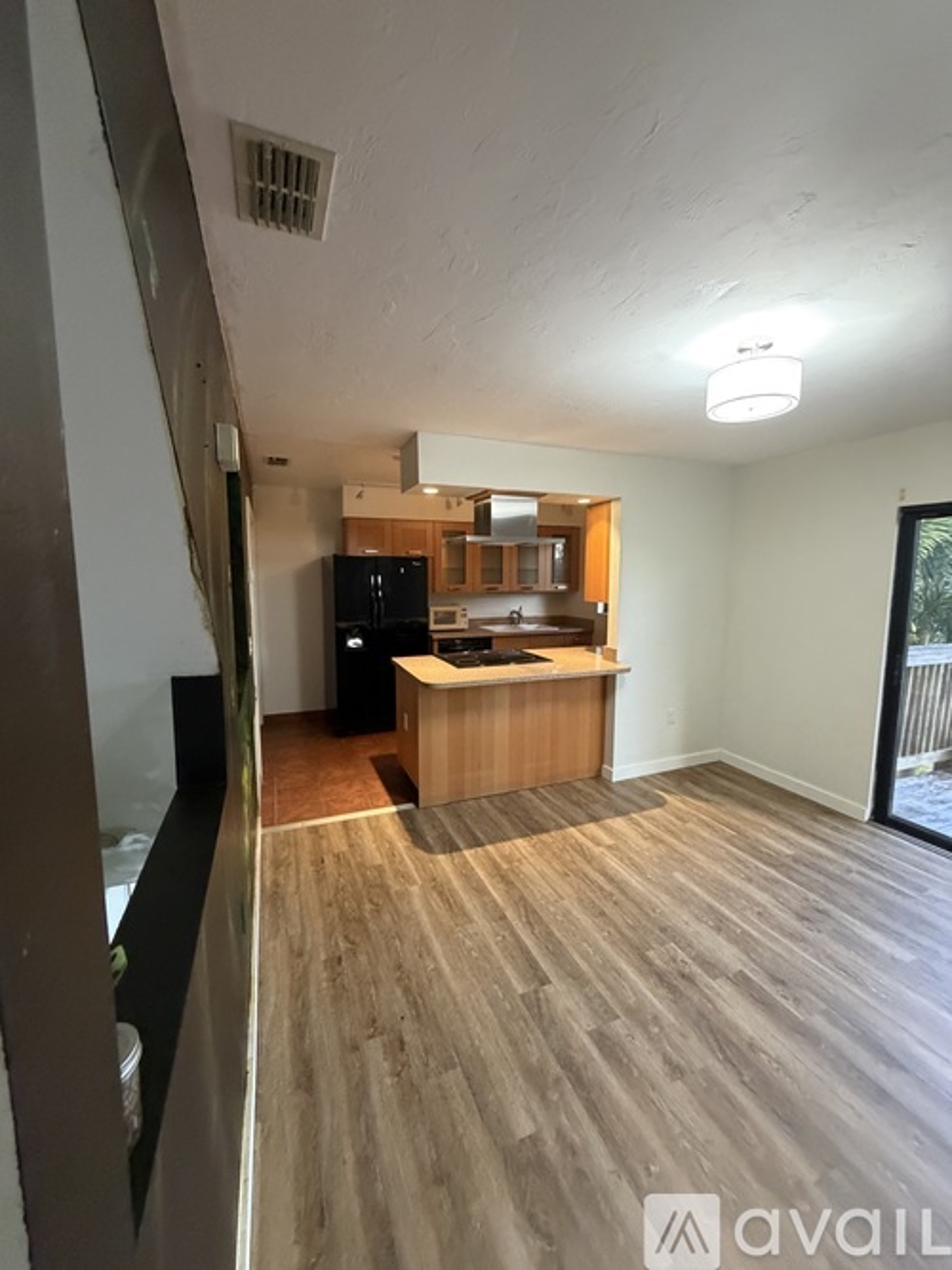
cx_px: 476
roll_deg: -0.1
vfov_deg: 102.1
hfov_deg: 85.7
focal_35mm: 14
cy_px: 635
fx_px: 514
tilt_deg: -8.2
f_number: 2.2
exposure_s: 1/60
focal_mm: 2.22
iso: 640
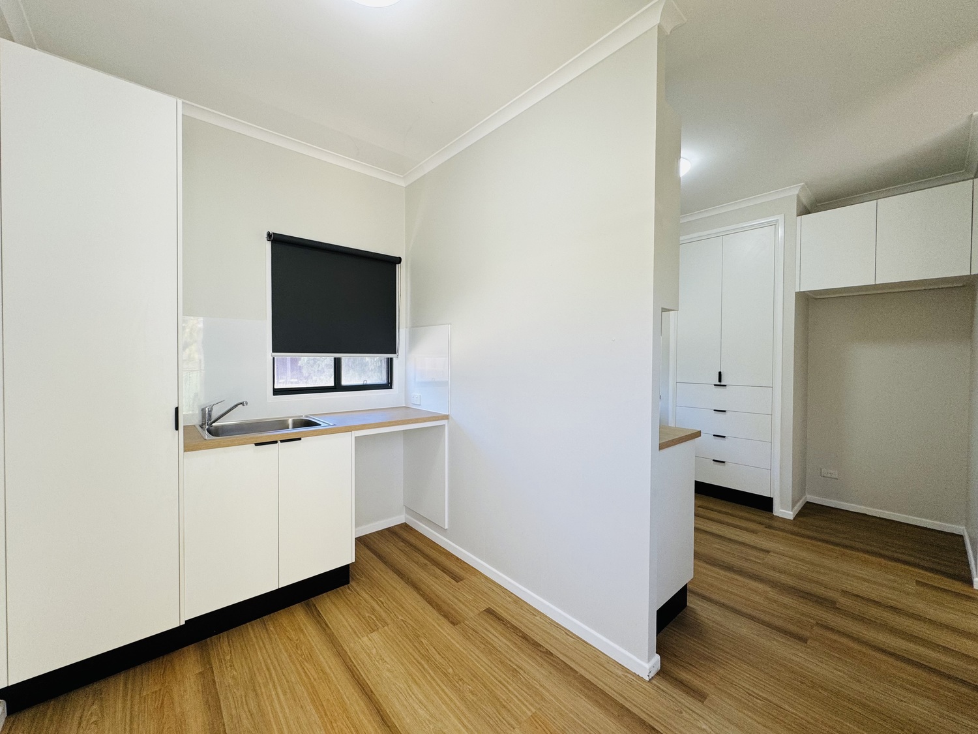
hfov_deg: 102.1
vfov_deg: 85.7
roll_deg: -0.2
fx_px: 396
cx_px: 489
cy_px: 367
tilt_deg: -1.3
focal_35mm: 14
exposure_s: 1/100
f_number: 2.2
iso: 100
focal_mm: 2.22
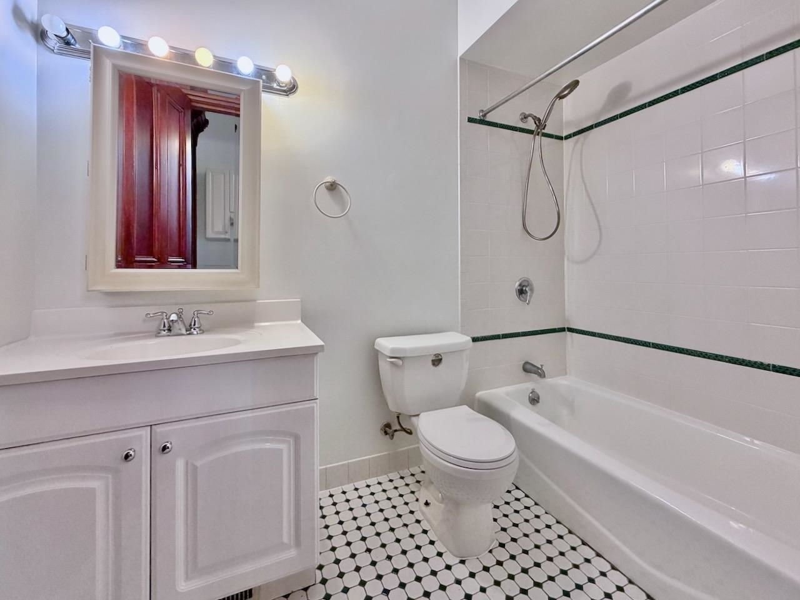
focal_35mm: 14
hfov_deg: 102.1
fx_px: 324
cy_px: 300
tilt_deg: -5.1
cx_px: 400
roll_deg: -0.5
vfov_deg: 85.7
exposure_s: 1/120
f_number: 2.2
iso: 250
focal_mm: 2.22
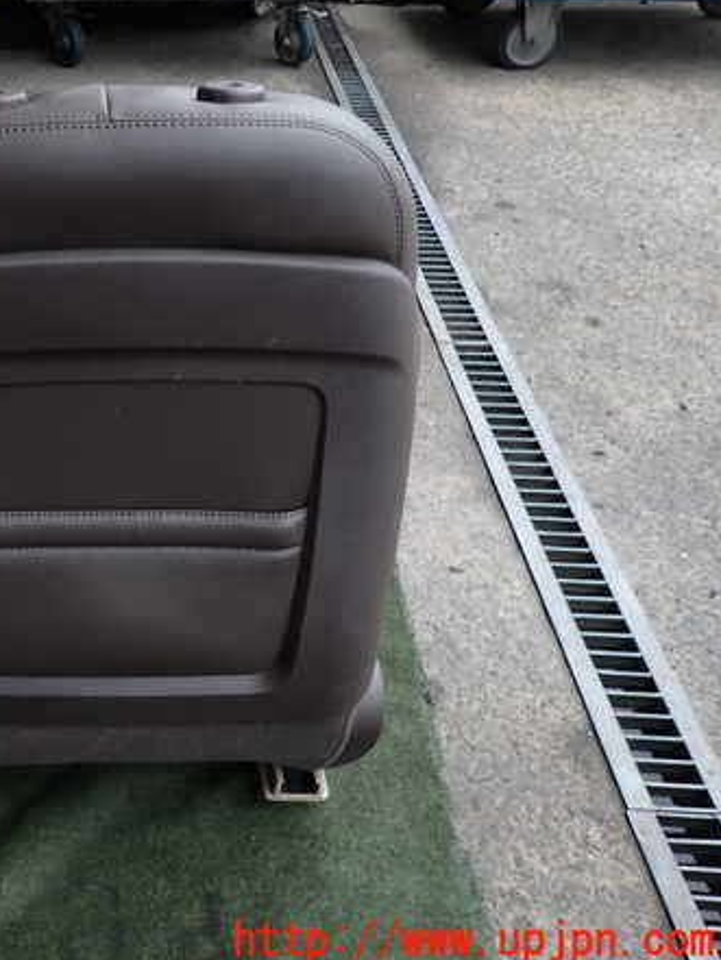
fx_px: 944
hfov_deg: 38.9
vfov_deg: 53.9
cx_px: 72
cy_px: 479
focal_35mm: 34
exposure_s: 1/80
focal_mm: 4.5
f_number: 2
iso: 100
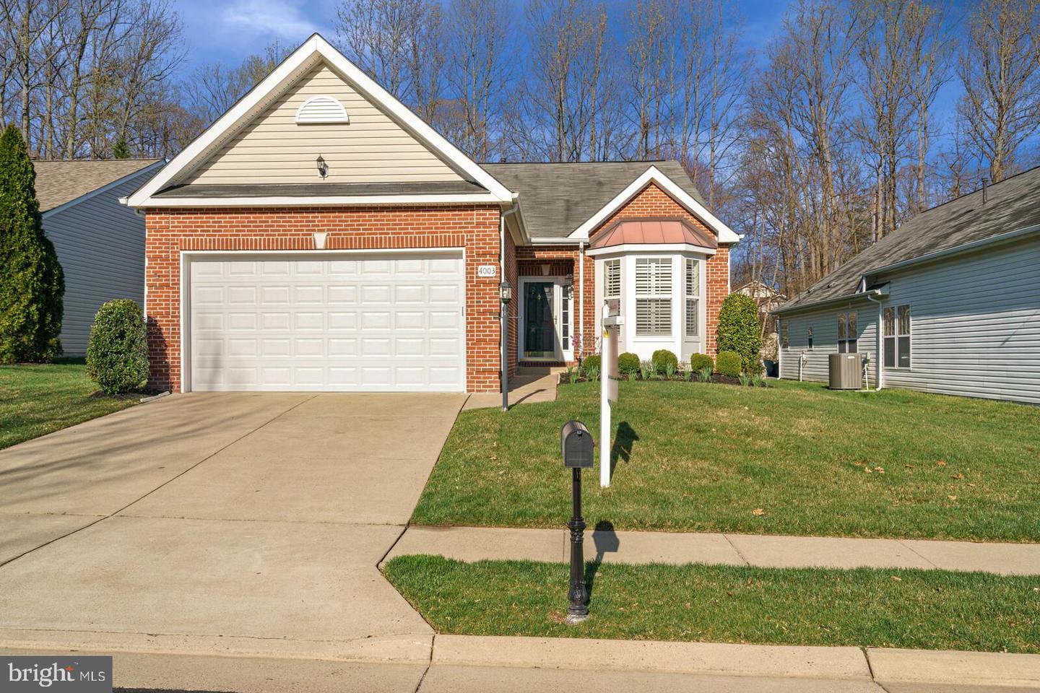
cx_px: 520
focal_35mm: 28
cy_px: 346
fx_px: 809
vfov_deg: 46.4
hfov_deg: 65.5
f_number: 9
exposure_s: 1/400
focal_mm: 28
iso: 400
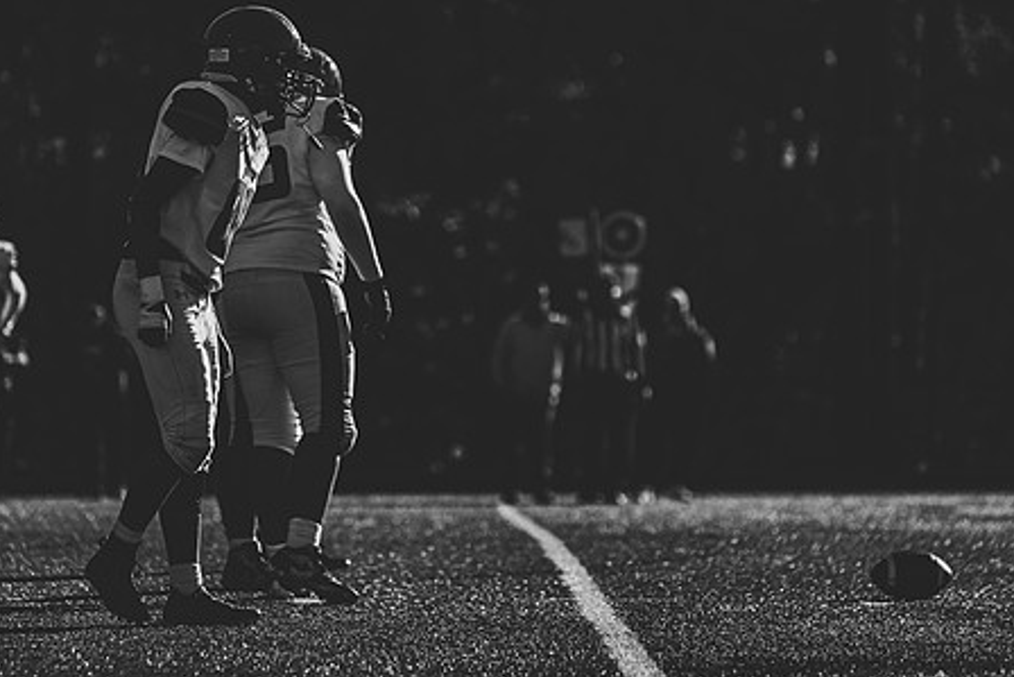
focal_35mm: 245
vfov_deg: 5.6
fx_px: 6903
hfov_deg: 8.4
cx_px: 408
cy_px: 252
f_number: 3.5
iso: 125
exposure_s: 1/3200
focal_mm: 185
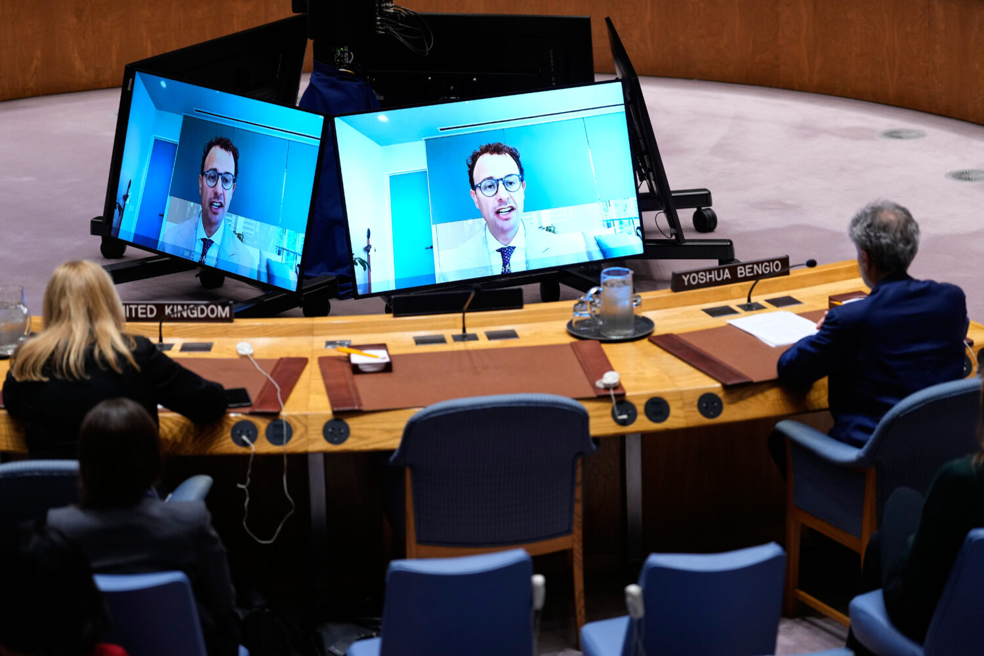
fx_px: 3198
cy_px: 328
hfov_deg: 17.5
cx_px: 492
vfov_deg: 11.7
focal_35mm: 117
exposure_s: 1/80
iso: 1000
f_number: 2.8
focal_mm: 117
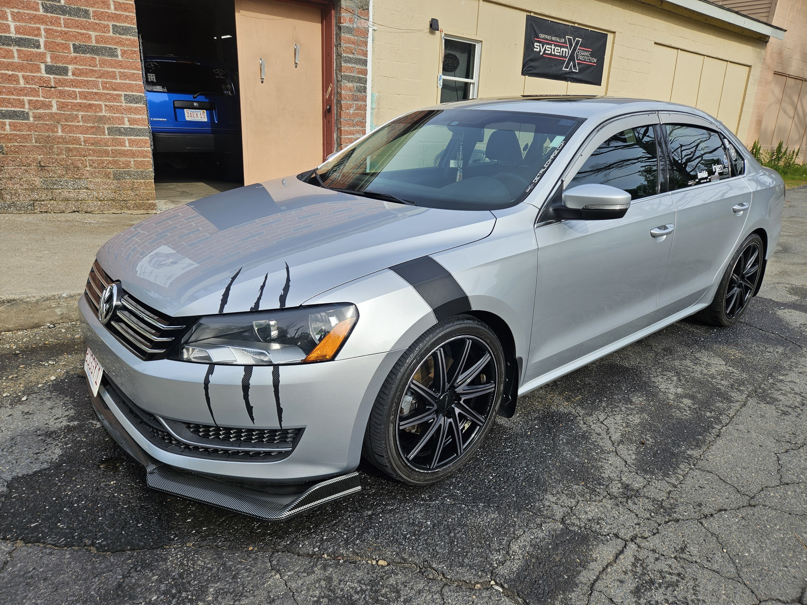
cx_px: 404
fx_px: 536
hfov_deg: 73.9
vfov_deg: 58.9
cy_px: 302
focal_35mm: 23
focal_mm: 5.4
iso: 25
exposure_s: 1/1073
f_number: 1.8
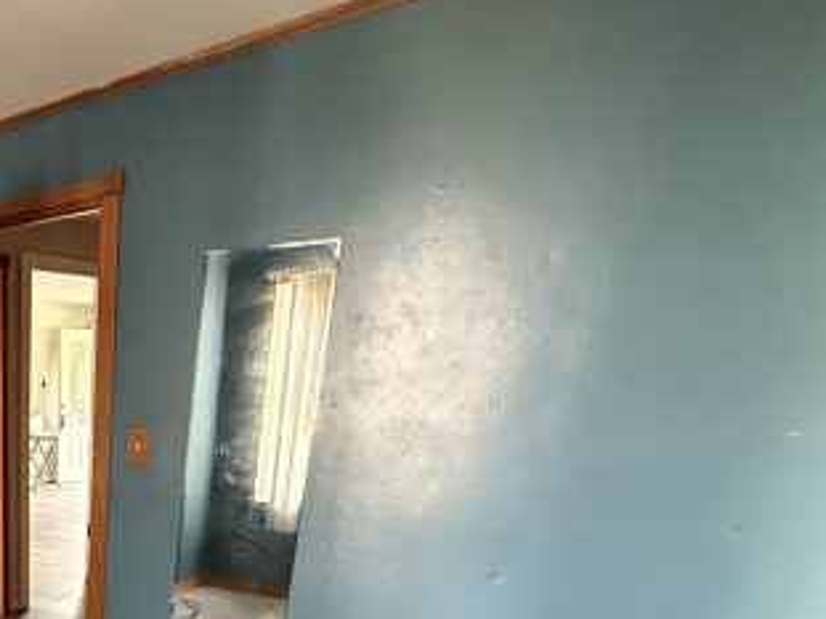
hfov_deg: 48.7
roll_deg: +0.4
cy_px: 611
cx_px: -9
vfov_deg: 41.1
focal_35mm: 30
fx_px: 716
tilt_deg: -17.5
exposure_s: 1/57
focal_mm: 2.22
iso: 1600
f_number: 2.2
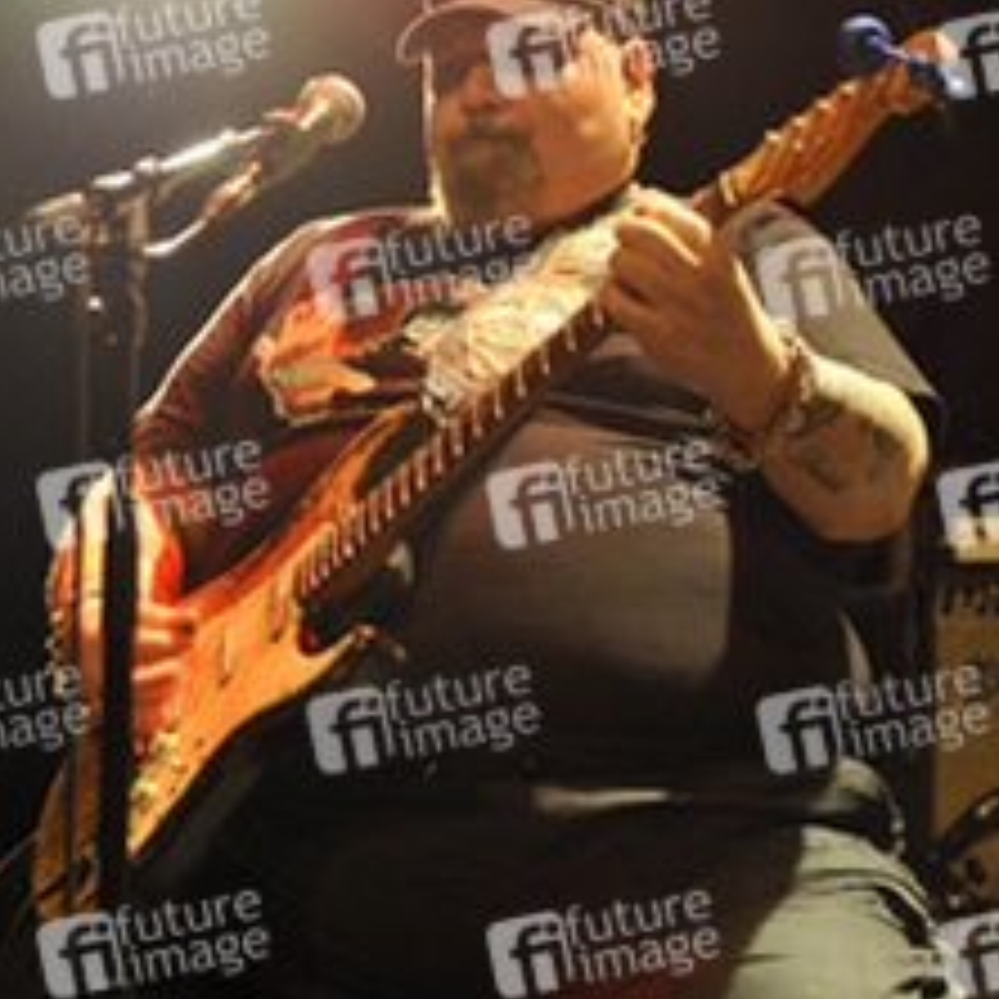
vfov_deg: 14.4
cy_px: 382
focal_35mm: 121
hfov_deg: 14.4
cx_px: 484
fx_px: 3951
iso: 1600
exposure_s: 1/125
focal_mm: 70
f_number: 2.8
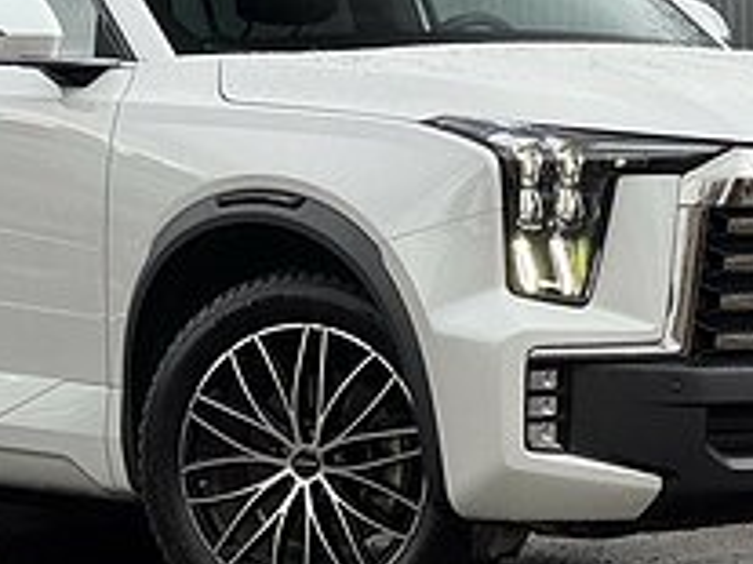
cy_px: 186
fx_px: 4435
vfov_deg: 7.3
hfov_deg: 9.7
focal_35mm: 204
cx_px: 280
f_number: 2.8
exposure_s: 1/99
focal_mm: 9
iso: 100
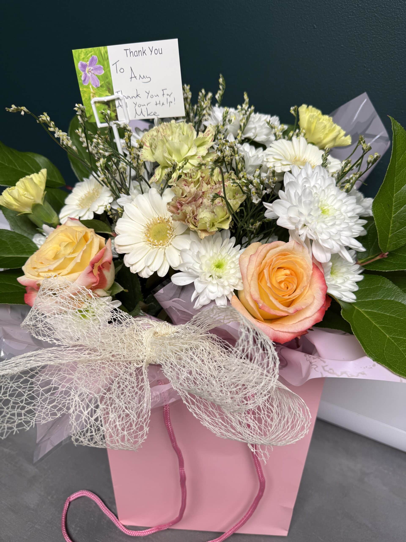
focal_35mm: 24
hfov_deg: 56.8
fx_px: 375
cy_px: 271
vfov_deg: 71.6
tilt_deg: -32.1
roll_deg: -1.7
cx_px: 203
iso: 80
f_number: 1.78
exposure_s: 1/100
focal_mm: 6.76
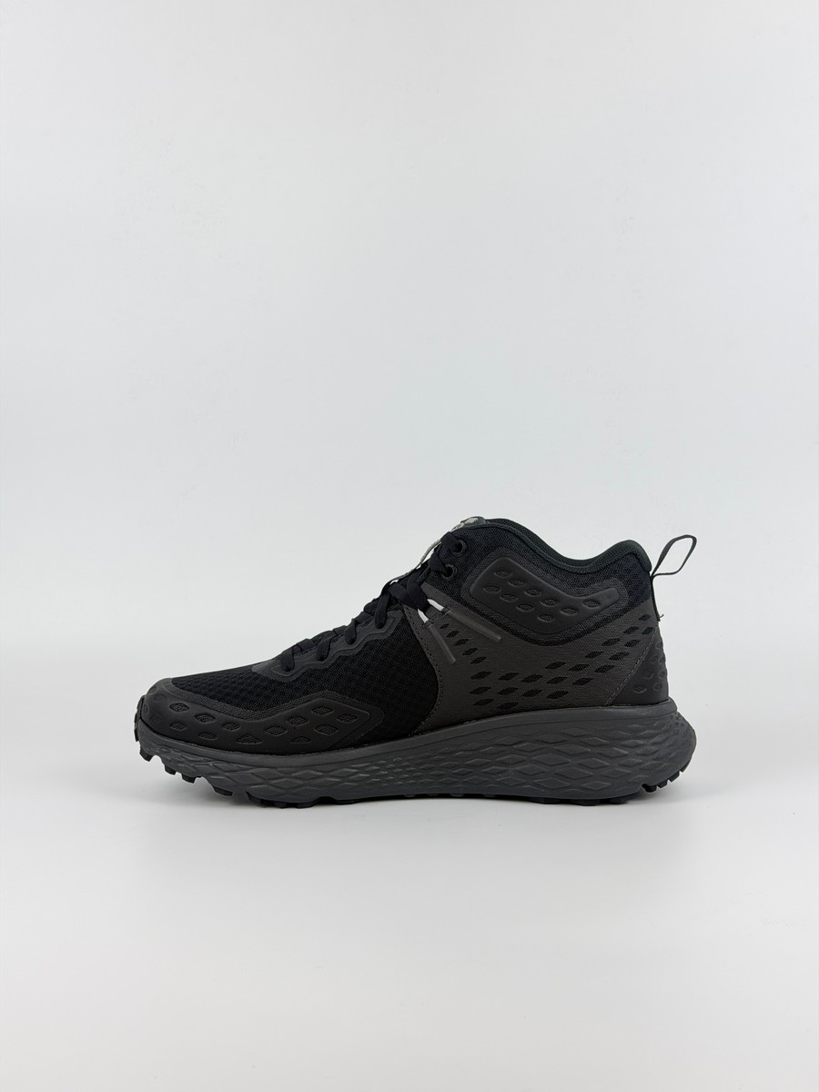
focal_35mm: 48
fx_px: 1514
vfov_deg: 39.7
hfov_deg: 30.3
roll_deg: +0.3
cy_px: 546
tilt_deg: -4.4
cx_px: 410
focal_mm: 6.76
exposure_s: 1/140
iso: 50
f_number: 1.78
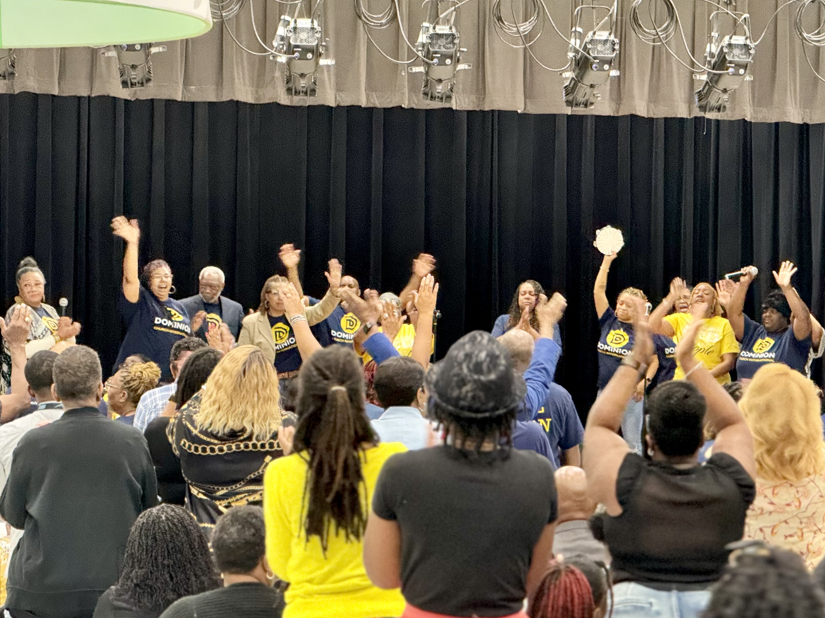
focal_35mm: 151
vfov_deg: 9.8
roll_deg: -0.6
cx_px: 519
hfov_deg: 13.1
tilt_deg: -0.3
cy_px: 354
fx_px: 3599
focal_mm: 15.66
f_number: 2.8
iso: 1250
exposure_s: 1/39
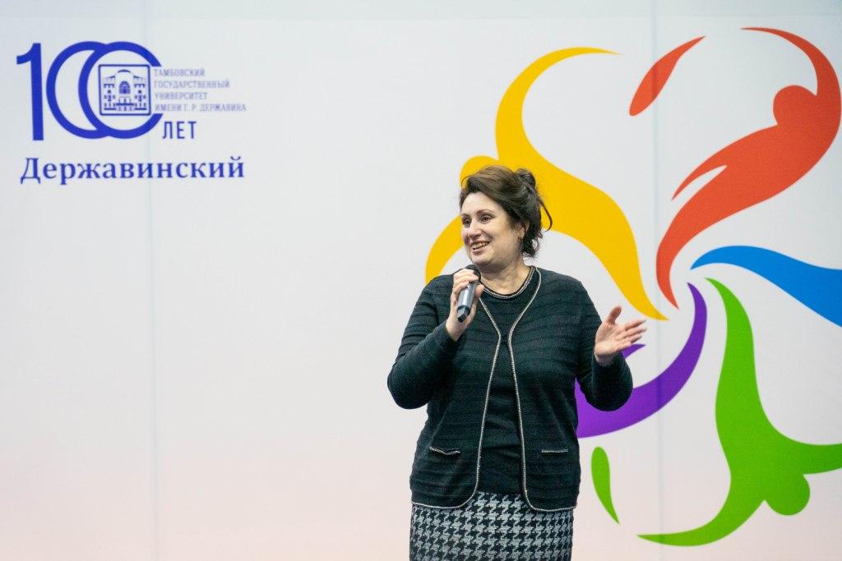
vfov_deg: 16.7
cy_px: 280
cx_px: 421
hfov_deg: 24.8
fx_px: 1918
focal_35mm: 82
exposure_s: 1/200
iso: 3200
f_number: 4
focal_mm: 82
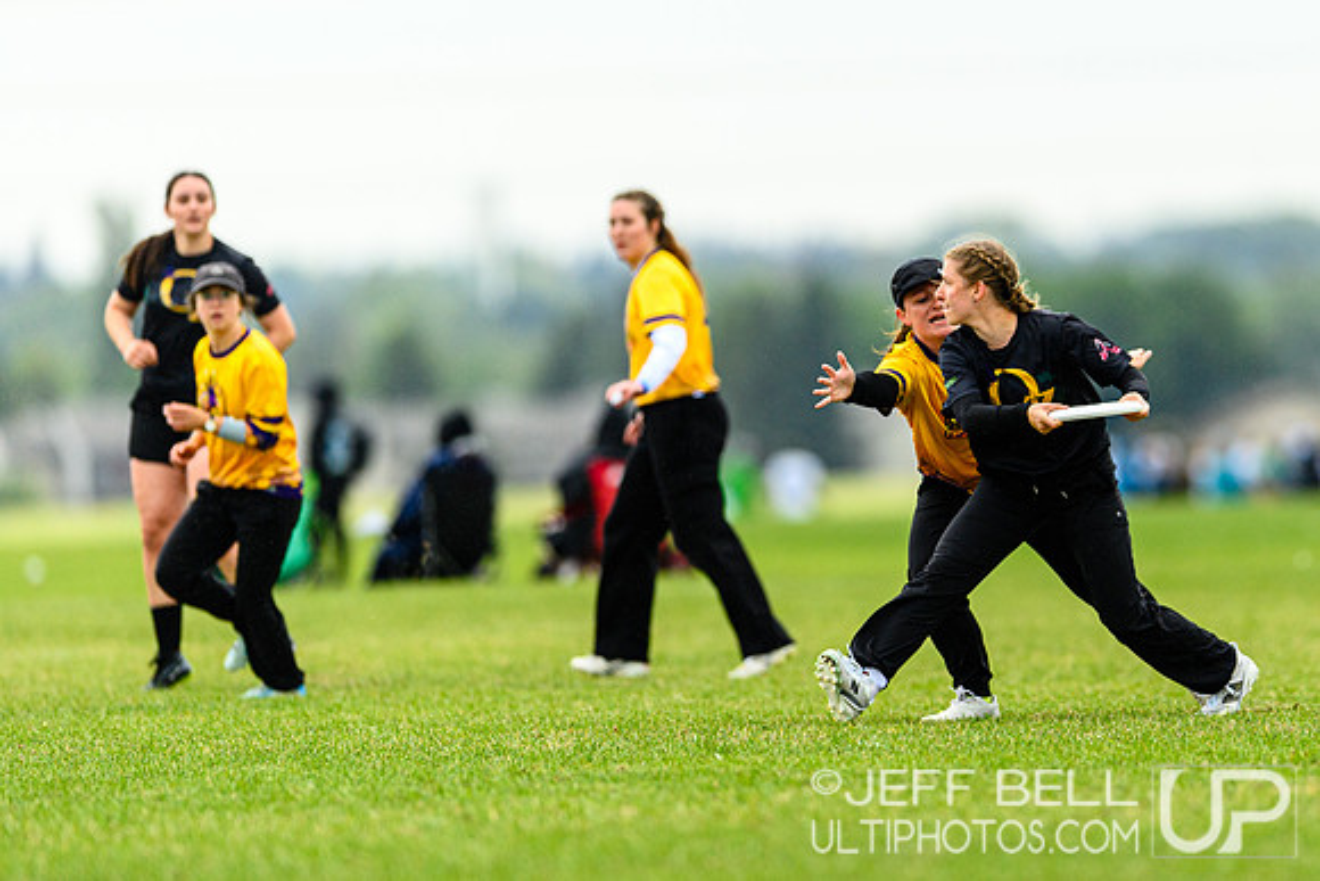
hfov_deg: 3.3
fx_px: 22670
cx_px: 1020
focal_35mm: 618
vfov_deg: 2.2
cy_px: 440
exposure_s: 1/1250
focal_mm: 400
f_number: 3.2
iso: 250
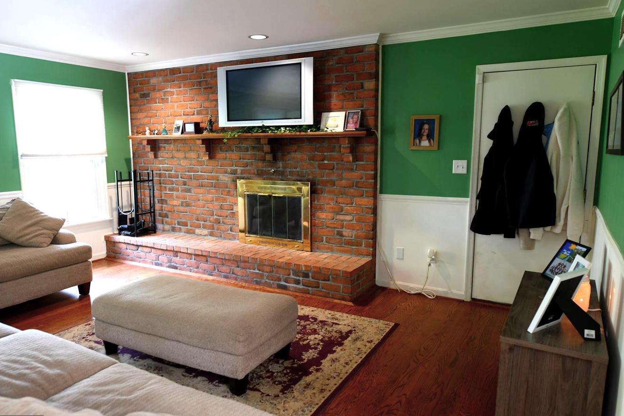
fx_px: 451
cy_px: 214
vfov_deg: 49.5
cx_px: 308
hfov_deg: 69.4
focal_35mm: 26
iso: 720
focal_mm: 24
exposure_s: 1/15
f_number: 4.5
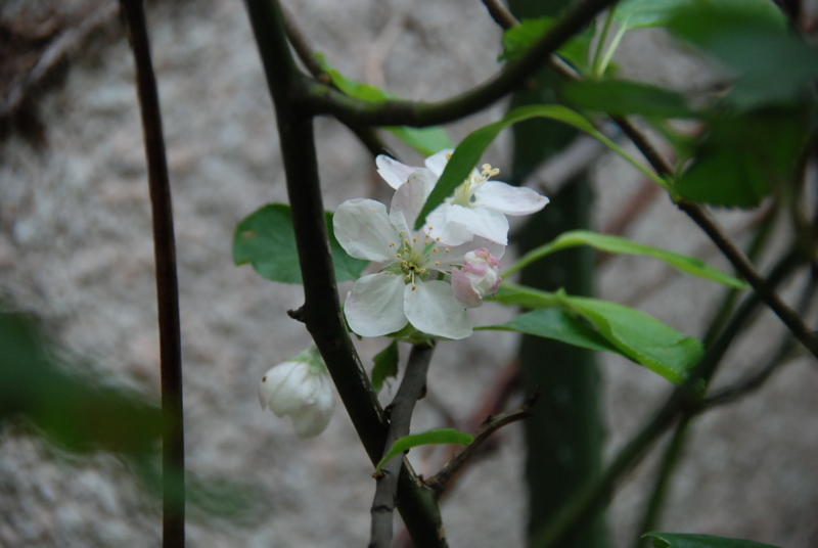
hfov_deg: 6.5
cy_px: 274
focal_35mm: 315
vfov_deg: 4.4
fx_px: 7168
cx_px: 409
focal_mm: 210
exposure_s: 1/400
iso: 800
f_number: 5.6
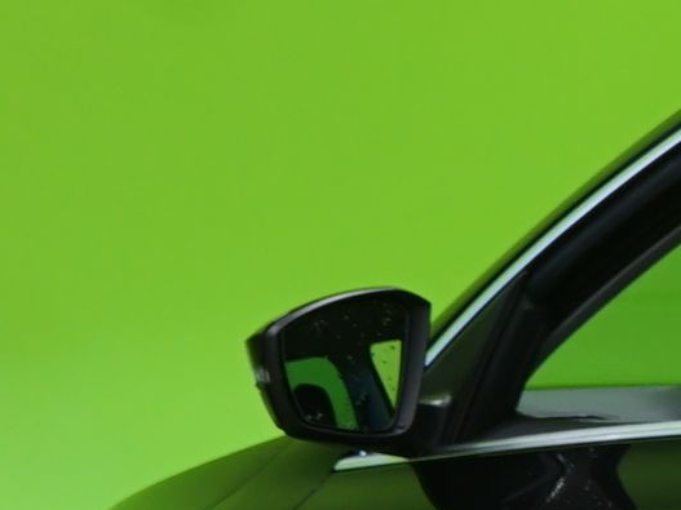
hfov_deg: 5.3
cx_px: 1922
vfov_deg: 4.1
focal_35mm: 359
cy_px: 475
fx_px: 7061
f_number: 5
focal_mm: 50
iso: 400
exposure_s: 1/8
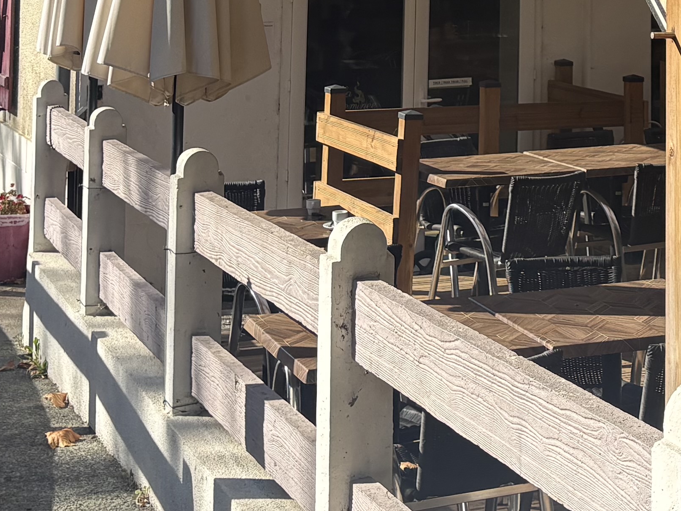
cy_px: -226
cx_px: 605
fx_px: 1810
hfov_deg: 20.9
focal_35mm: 92
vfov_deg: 15.0
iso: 50
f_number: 1.6
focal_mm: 5.96
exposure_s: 1/1667
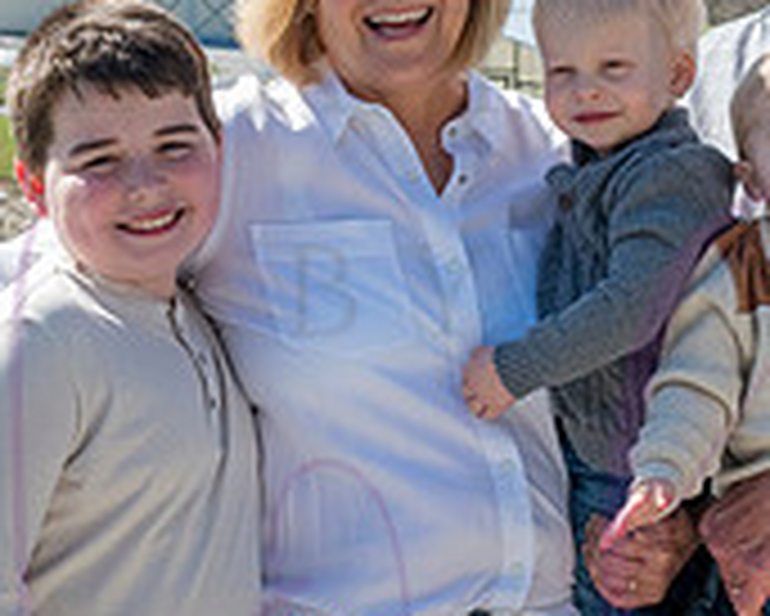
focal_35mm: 134
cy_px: 281
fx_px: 3055
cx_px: 473
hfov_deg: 14.4
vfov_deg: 11.5
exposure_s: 1/640
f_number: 8
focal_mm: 42
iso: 400
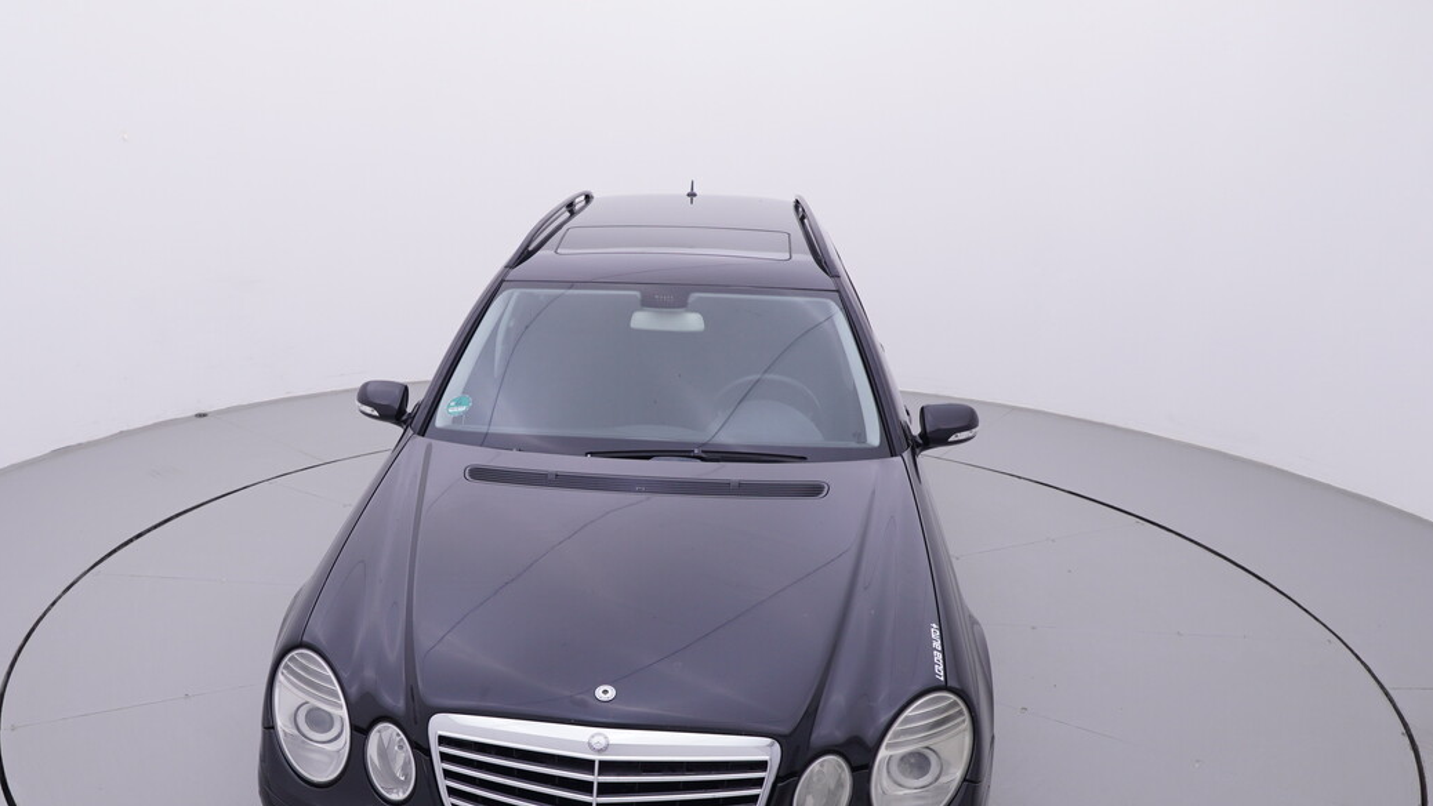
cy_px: 498
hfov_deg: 59.4
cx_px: 570
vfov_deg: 35.7
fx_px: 1244
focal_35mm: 33
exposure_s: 1/80
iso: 200
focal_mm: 15
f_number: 5
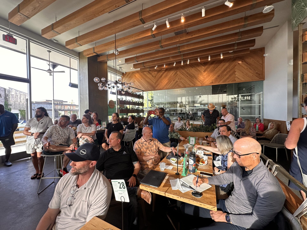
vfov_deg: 85.7
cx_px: 154
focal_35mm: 14
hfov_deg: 102.1
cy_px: 115
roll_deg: +1.2
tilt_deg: -0.5
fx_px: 124
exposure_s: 1/120
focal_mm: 2.22
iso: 160
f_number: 2.2
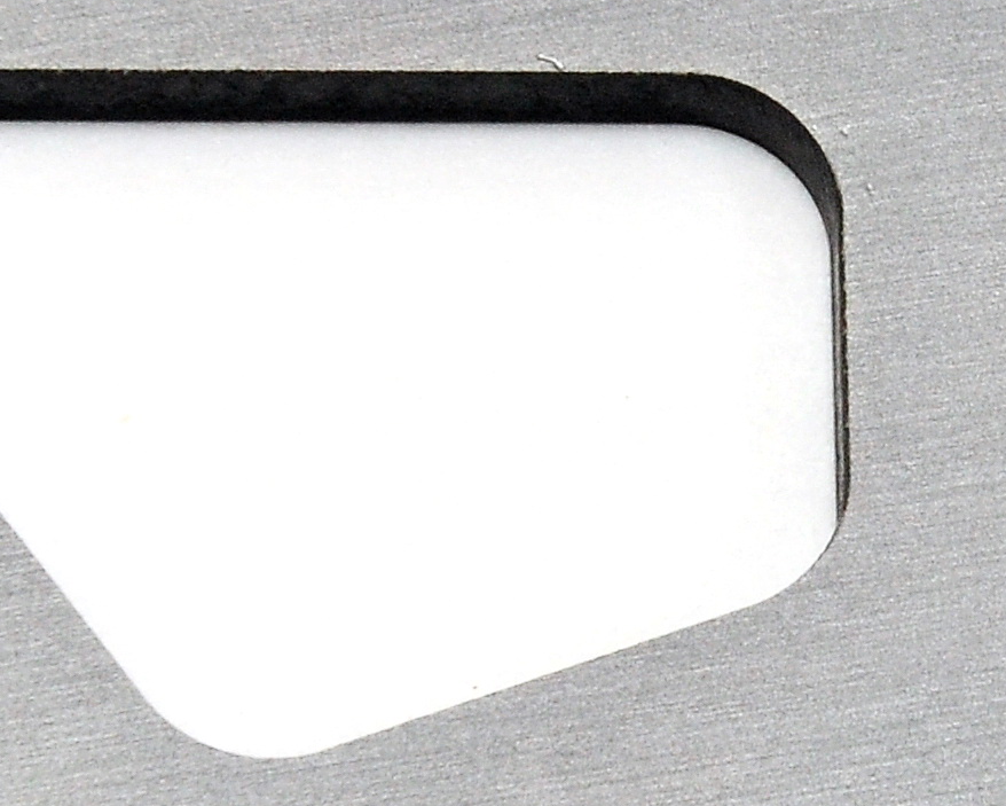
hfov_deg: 1.4
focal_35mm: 1373
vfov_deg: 1.1
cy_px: 331
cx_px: 1008
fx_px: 40893
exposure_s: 1/60
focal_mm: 200
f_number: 22
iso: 400
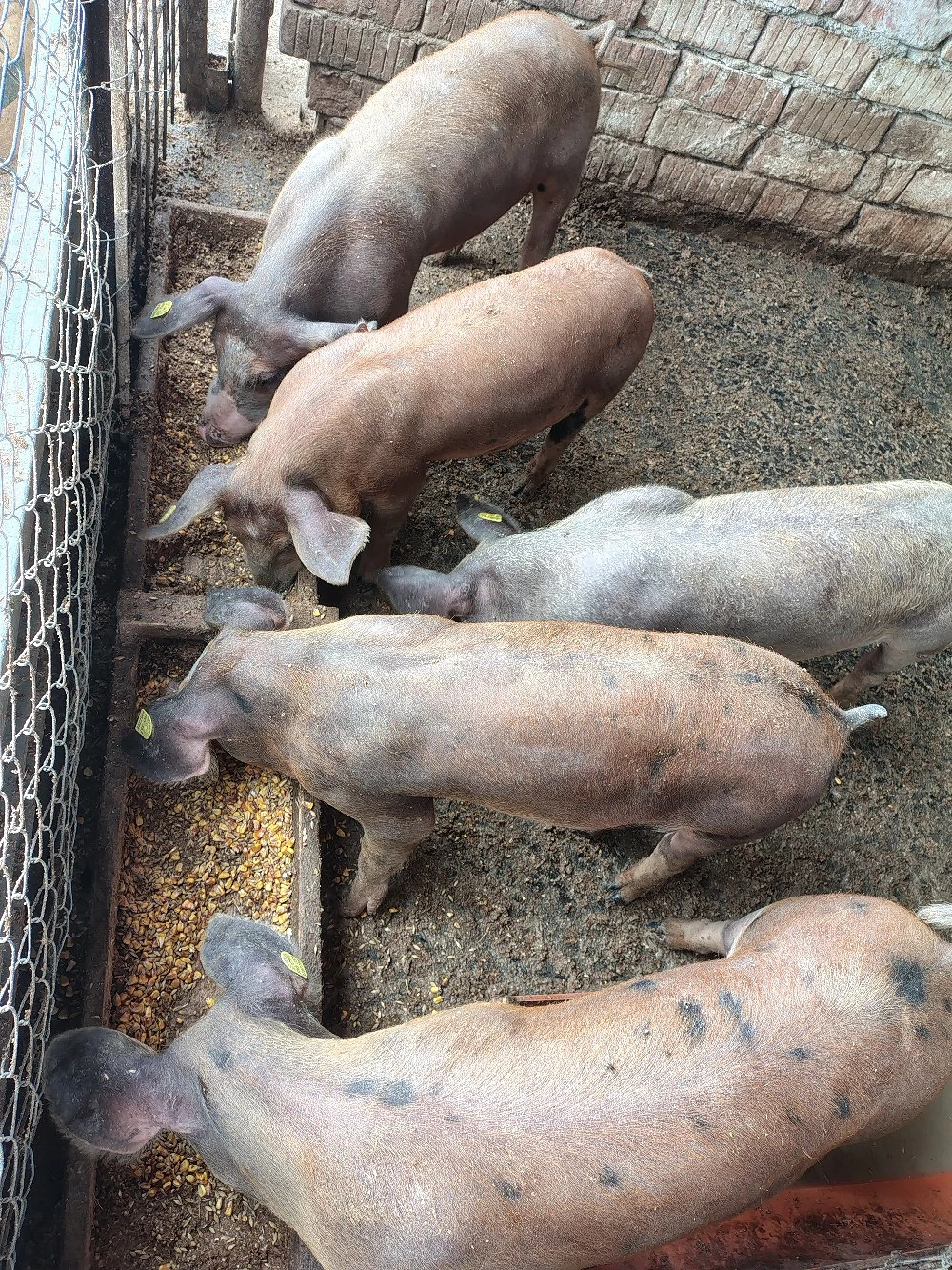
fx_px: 917
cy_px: 635
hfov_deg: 54.9
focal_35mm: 25
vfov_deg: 69.4
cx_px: 476
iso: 230
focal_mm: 4.71
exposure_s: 1/100
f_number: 1.7
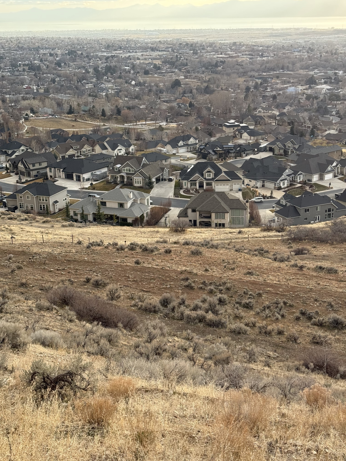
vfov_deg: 39.7
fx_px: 640
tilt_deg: -19.0
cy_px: 230
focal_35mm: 48
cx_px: 173
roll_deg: +1.4
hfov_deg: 30.3
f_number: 1.78
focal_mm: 6.76
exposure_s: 1/837
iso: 100
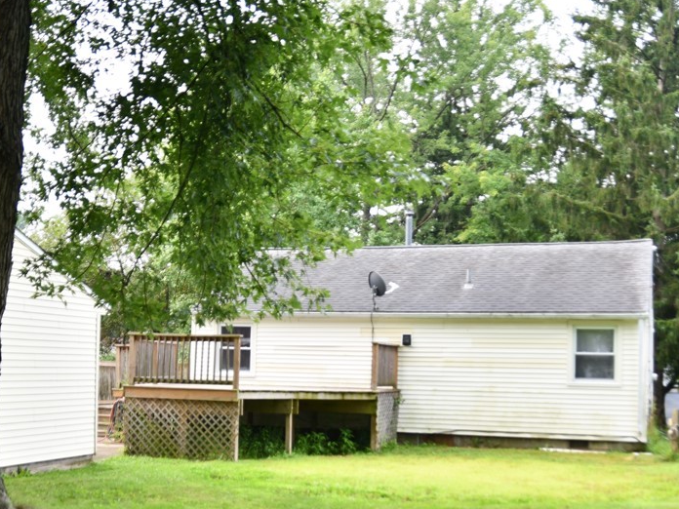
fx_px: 1000
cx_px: 306
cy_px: 332
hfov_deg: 37.5
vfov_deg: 28.4
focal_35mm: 51
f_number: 3.5
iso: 250
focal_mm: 23
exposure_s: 1/200
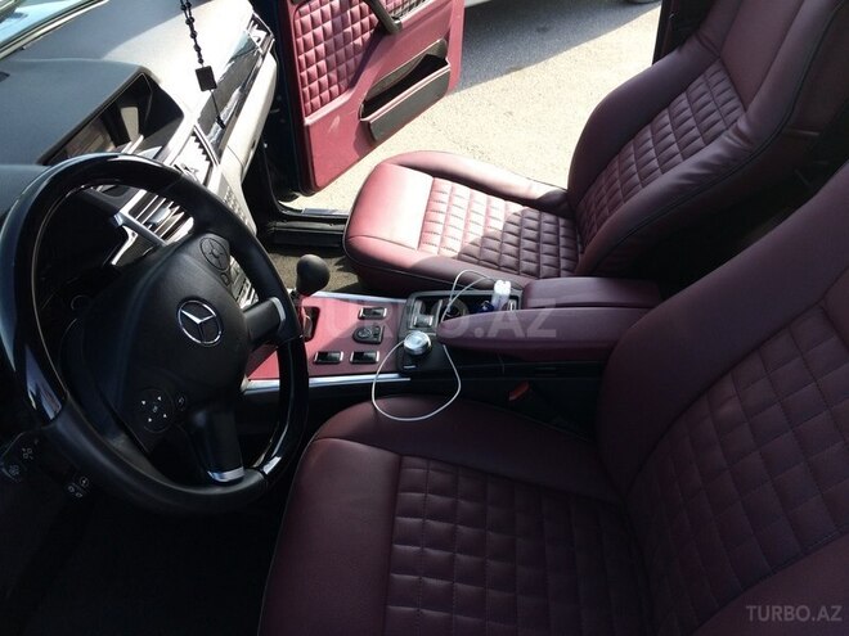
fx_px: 711
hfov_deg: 61.7
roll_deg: +3.4
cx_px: 424
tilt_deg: -42.2
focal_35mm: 29
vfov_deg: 48.2
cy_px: 318
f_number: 2.2
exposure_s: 1/236
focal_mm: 4.15
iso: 32
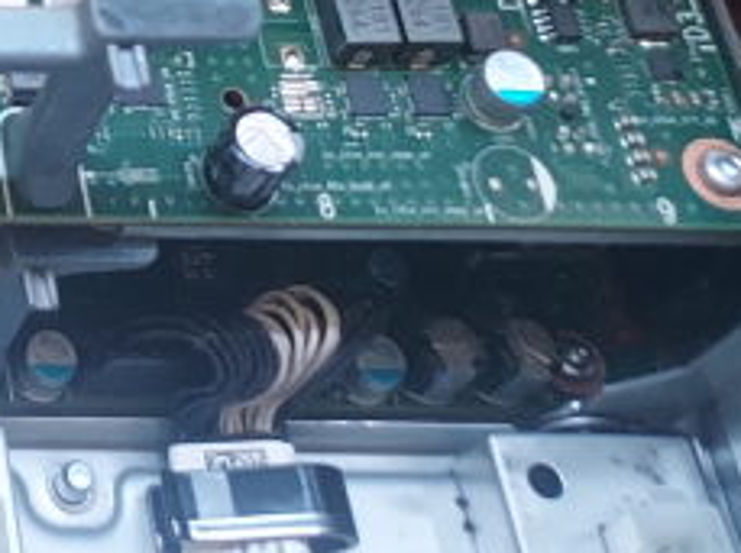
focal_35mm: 105
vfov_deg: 12.2
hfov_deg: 15.8
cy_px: -605
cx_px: -625
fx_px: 2244
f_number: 1.8
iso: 400
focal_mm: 4.6
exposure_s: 1/40
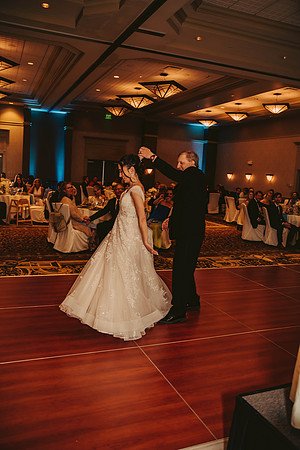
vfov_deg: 60.3
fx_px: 387
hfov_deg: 42.3
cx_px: 150
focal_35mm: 31
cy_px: 225
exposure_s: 1/60
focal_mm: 31
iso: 500
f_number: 2.8
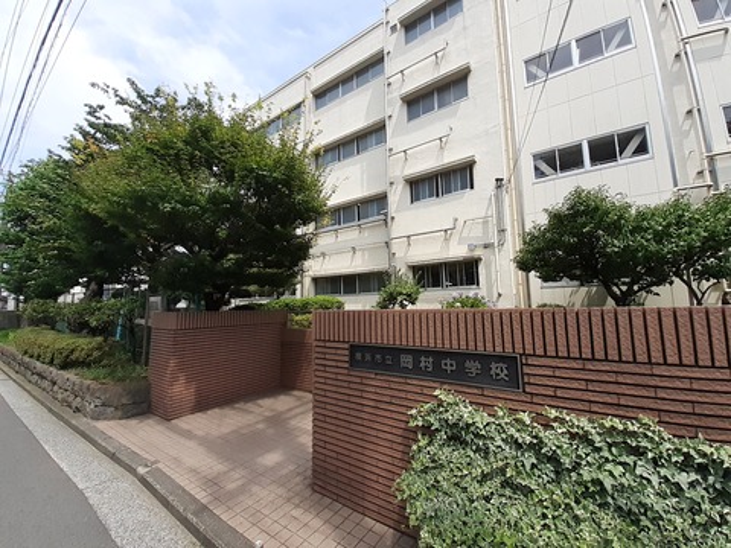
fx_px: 275
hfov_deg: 106.2
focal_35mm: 13
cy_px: 274
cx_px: 366
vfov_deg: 89.9
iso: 100
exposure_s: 1/1071
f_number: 2.2
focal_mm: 1.13
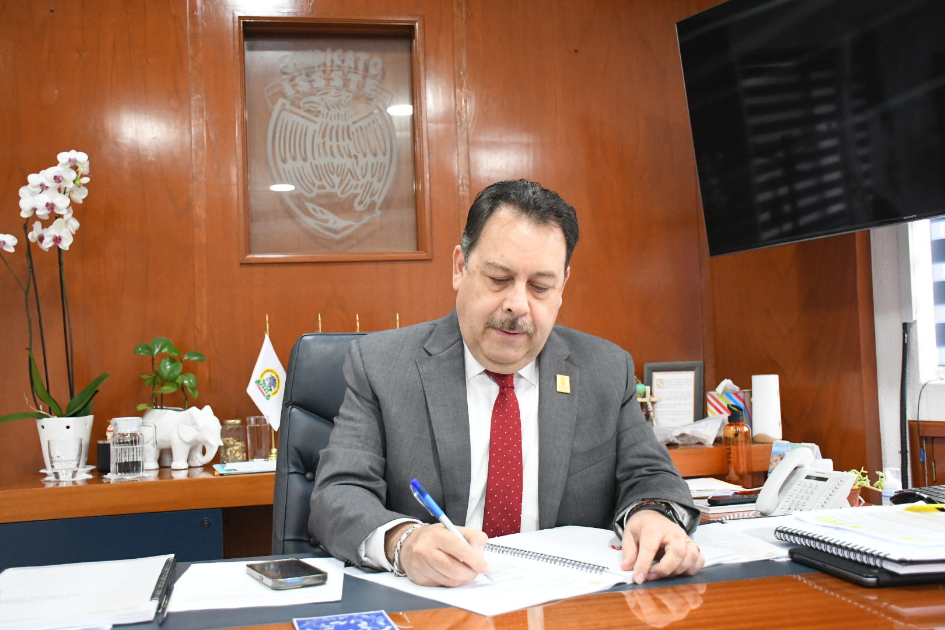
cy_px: 315
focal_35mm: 78
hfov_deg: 26.0
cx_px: 472
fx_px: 2047
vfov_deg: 17.5
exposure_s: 1/125
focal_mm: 52
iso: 5000
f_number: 5.6
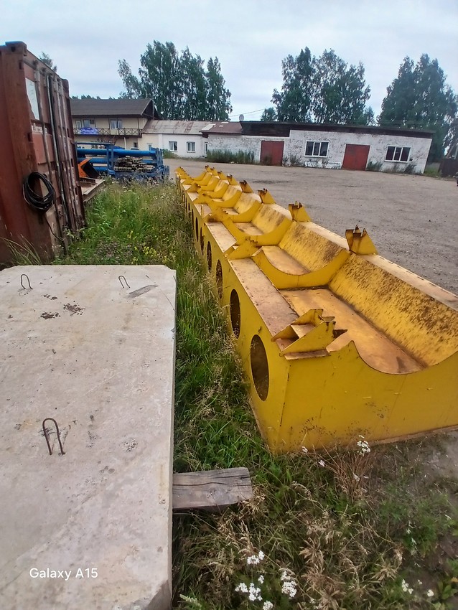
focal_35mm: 17
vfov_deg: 91.0
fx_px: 300
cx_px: 229
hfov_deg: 74.8
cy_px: 305
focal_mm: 1.4
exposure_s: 1/714
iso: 50
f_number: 2.2
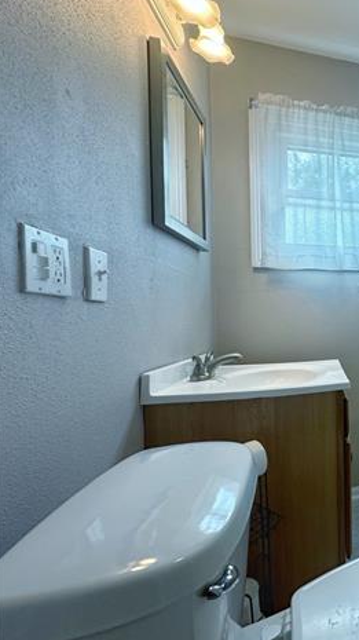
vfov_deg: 83.9
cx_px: 435
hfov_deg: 38.7
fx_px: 356
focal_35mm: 21
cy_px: 321
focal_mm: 2.22
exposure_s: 1/120
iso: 64
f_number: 2.2
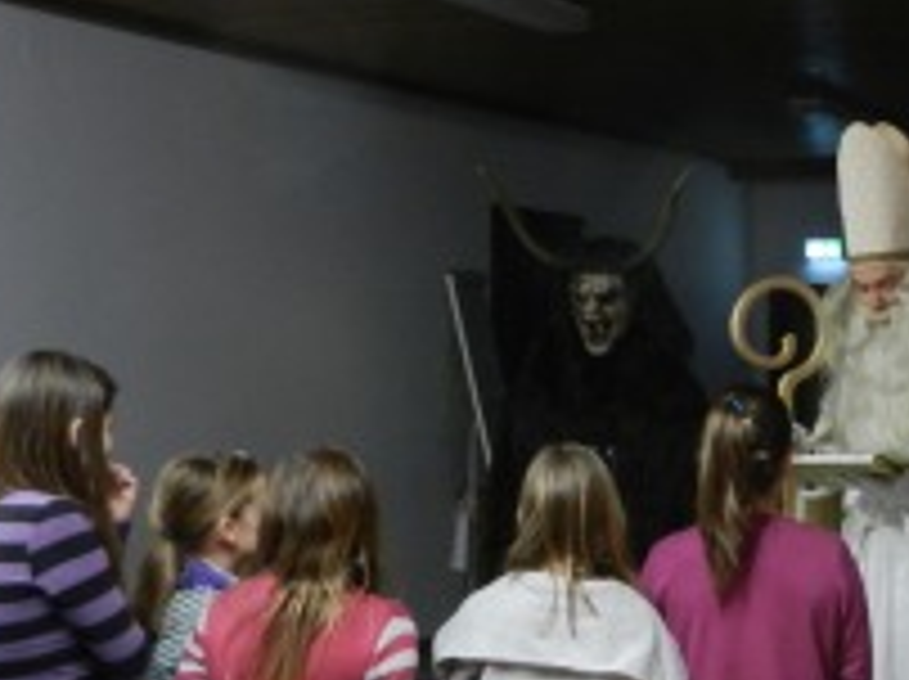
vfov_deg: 23.6
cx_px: 842
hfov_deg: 29.7
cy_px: 335
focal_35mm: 62
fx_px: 1626
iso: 400
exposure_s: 1/15
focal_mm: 4.5
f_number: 3.5
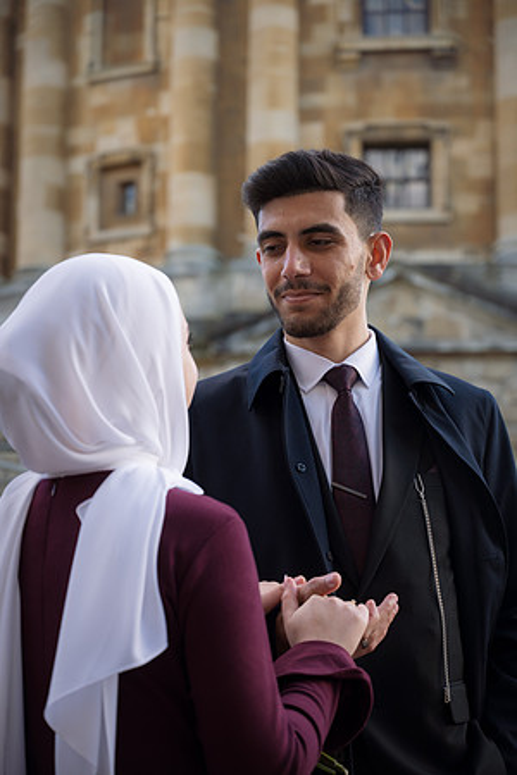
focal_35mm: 70
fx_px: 1508
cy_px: 388
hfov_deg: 19.5
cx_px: 258
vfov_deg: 28.8
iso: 100
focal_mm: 70
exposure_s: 1/125
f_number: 4
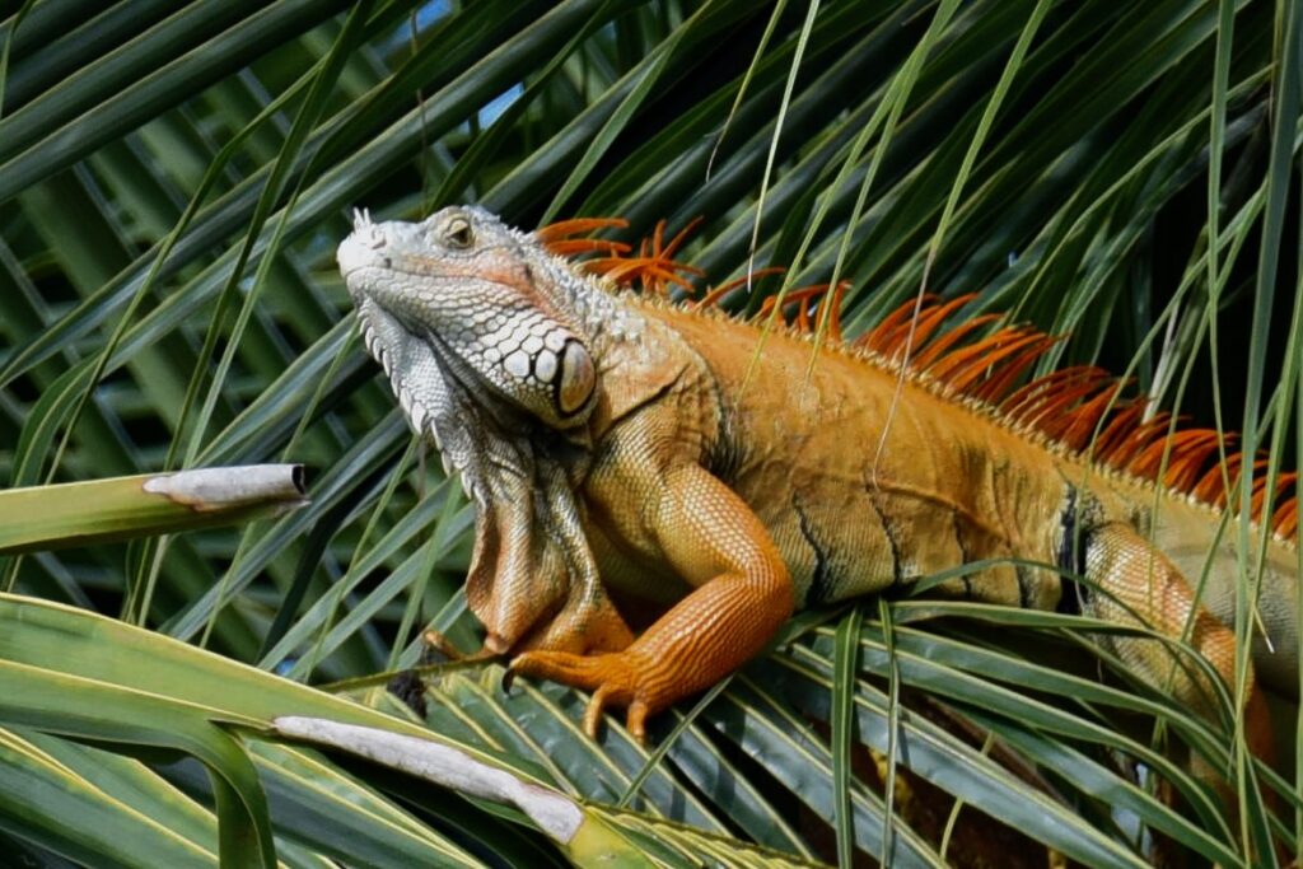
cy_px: 434
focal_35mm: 400
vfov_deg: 3.4
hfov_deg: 5.2
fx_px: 14479
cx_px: 652
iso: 1000
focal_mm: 400
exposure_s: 1/800
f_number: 11
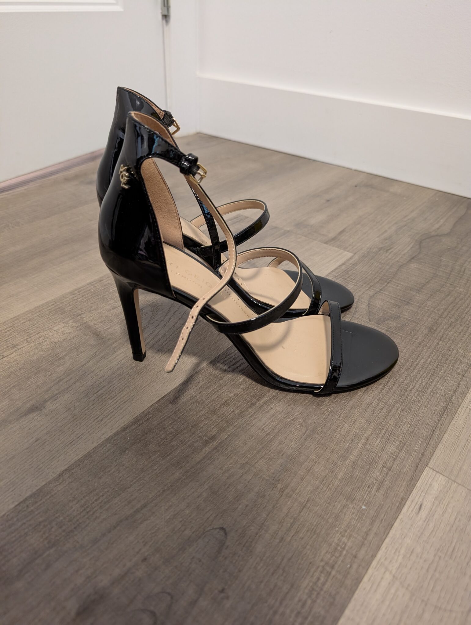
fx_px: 434
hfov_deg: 56.9
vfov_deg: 71.5
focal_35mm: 24
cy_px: 312
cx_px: 236
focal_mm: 6.9
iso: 431
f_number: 1.68
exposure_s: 1/30
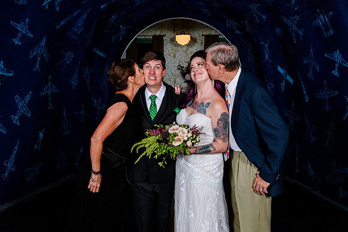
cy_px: 112
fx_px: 424
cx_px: 174
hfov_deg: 44.6
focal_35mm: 44
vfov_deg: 30.6
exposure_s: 1/125
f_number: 6.3
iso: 640
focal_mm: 40
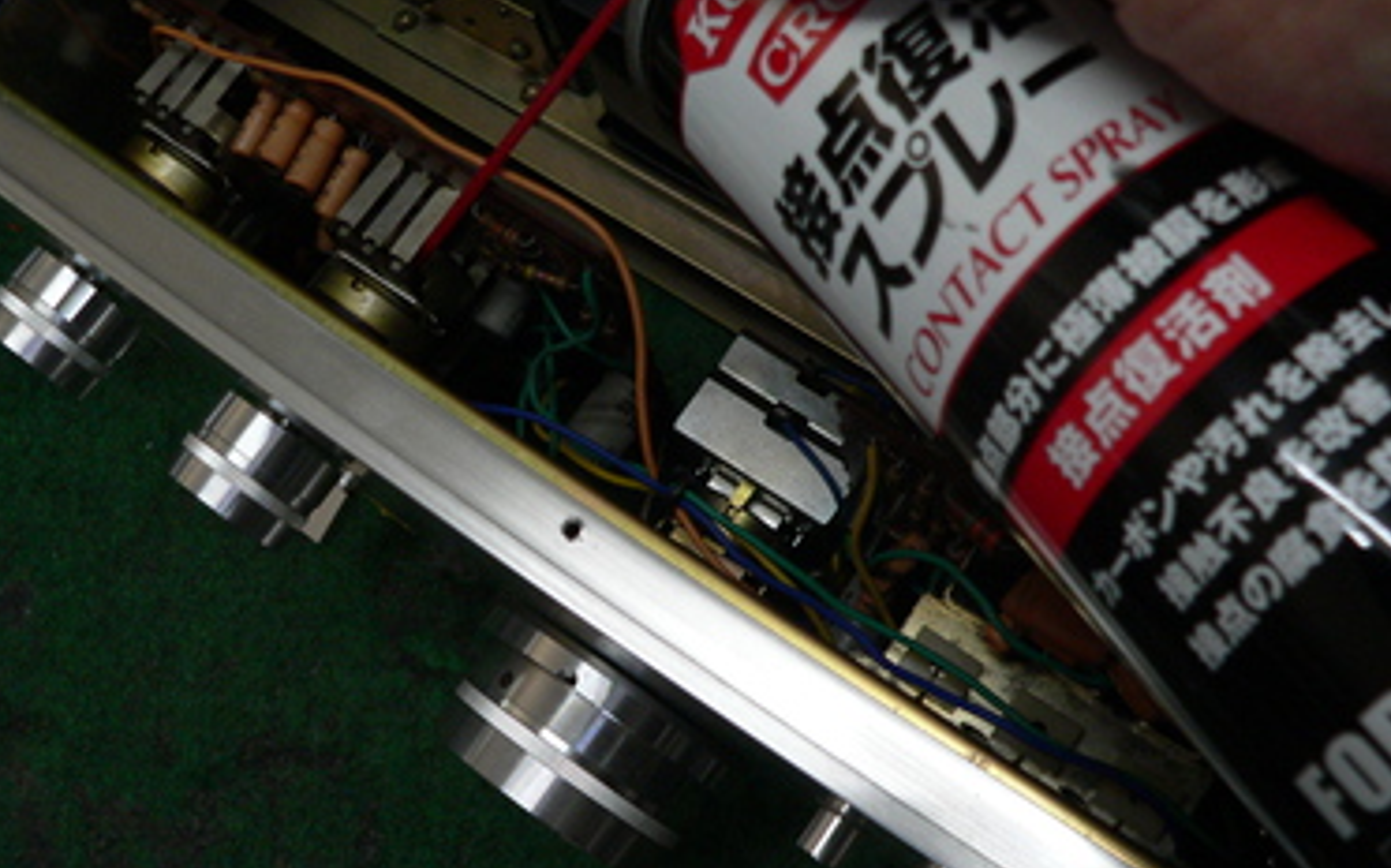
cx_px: 703
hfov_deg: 50.4
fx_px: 1478
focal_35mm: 39
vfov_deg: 32.7
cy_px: 395
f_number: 2.8
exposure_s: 1/100
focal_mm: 6
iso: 200
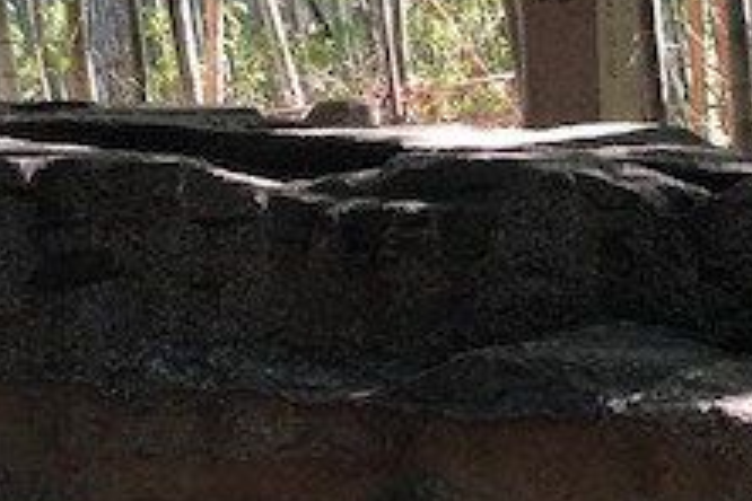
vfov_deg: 16.2
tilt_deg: -4.0
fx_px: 1755
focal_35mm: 84
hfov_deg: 24.2
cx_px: 420
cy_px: 166
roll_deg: +5.0
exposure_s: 1/30
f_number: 1.8
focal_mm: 3.99
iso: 32
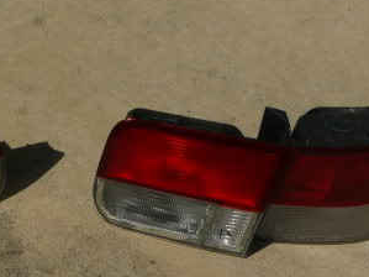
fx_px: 820
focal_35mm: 77
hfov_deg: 24.7
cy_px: 179
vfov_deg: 19.1
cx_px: 48
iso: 100
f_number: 8
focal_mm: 6
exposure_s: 1/640
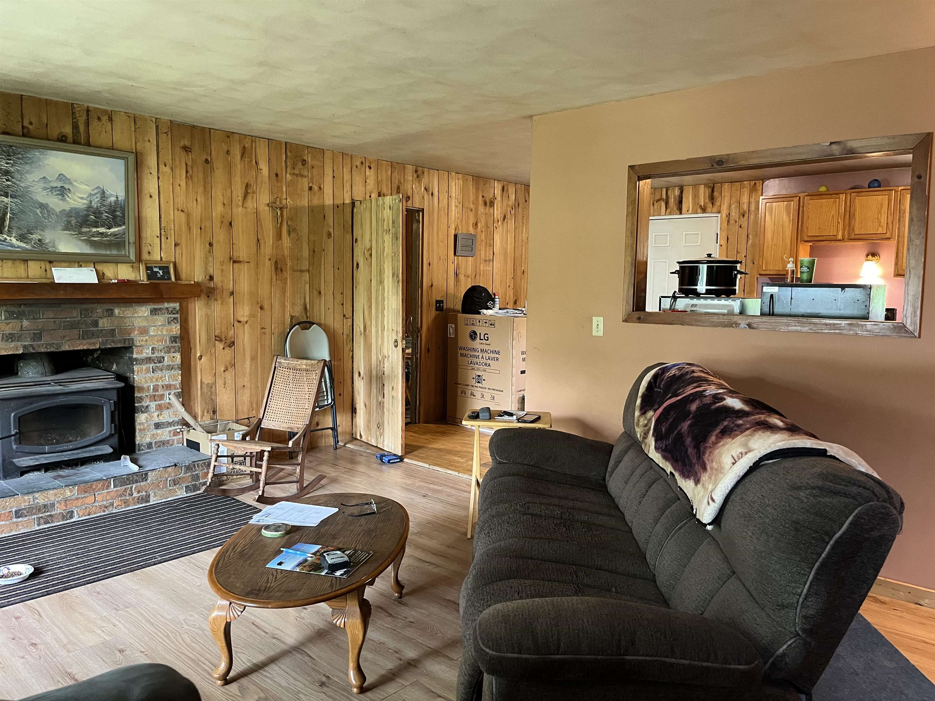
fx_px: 702
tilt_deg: -5.3
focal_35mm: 26
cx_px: 468
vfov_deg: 53.1
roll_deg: -0.6
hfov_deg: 67.3
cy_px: 350
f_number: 1.6
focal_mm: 5.1
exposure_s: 1/60
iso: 400
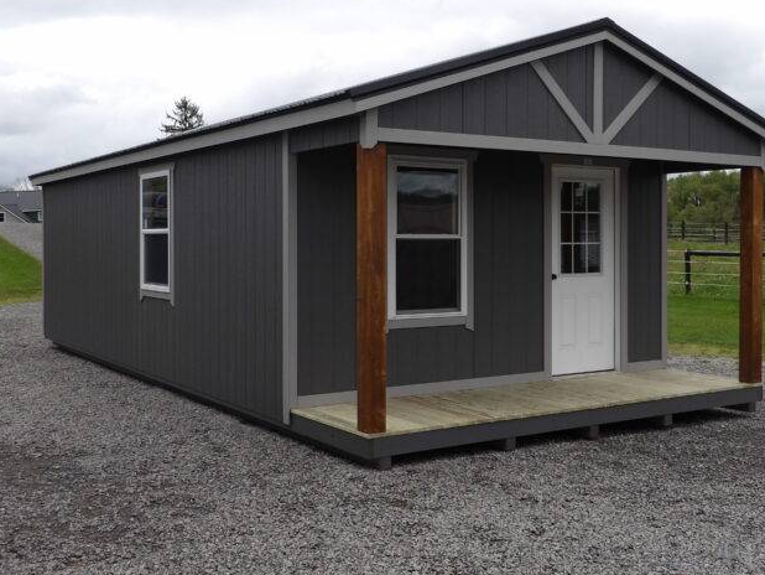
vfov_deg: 35.1
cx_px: 430
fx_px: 906
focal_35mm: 41
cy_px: 243
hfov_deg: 45.7
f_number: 3.6
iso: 100
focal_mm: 5.9
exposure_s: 1/365
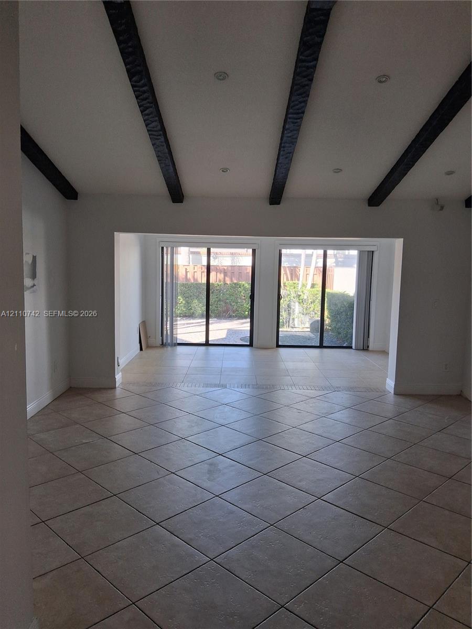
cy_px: 314
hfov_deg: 53.1
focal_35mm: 26
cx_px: 236
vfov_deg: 67.3
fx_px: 473
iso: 50
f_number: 1.8
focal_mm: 3.98
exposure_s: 1/100
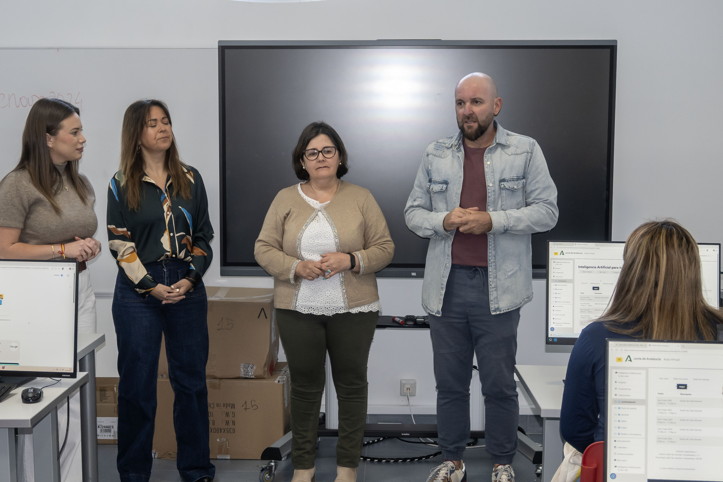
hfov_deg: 32.1
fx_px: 1257
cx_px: 325
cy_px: 272
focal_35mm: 63
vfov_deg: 21.7
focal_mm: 35
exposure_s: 1/60
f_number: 5.3
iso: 720
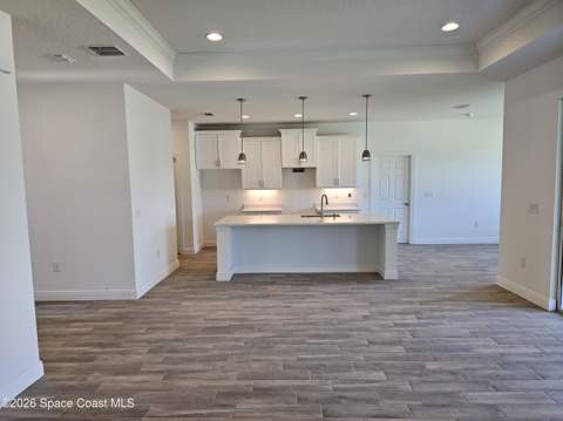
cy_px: 210
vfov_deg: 58.8
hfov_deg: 74.0
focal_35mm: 23
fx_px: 374
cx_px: 282
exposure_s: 1/120
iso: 80
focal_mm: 6.3
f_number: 1.7
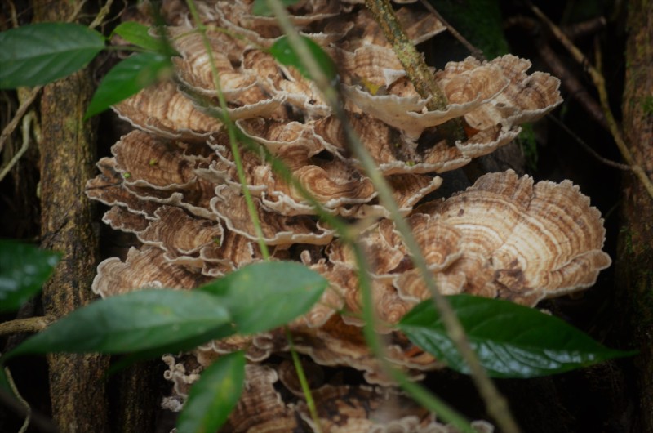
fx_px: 4752
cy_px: 216
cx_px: 326
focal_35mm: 262
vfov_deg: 5.2
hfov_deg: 7.9
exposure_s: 1/125
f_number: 5.3
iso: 1600
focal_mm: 175
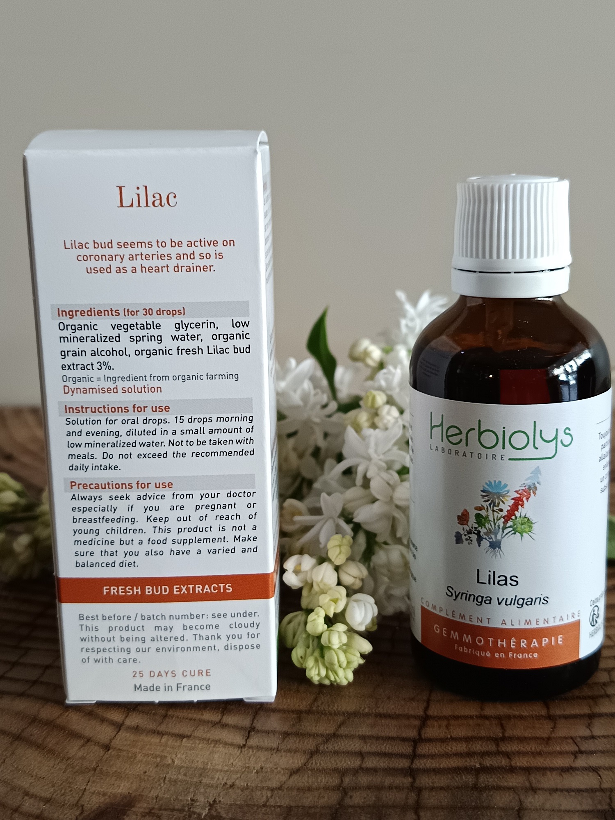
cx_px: 308
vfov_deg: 71.6
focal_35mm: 24
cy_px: 410
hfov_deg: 56.8
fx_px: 569
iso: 465
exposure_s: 1/50
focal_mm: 5.31
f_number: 1.7
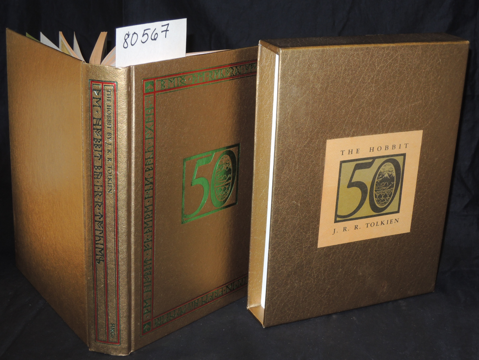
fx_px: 761
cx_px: 240
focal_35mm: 55
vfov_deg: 26.6
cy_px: 180
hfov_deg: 34.9
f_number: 4
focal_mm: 9.9
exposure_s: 1/50
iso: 200
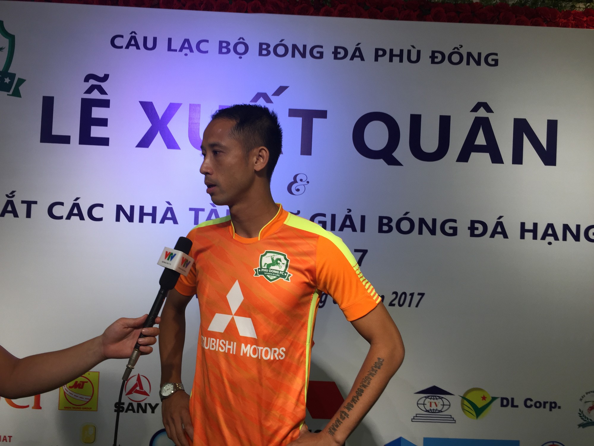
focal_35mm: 29
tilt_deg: +2.0
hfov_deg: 61.7
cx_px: 297
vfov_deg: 48.2
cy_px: 223
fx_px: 498
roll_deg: -3.2
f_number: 2.2
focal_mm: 4.15
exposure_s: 1/50
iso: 40
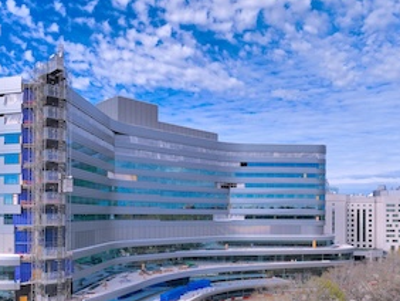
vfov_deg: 41.1
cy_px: 212
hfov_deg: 53.9
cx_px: 194
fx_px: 393
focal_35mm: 34
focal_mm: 12.29
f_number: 2.8
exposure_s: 1/2000
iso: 100
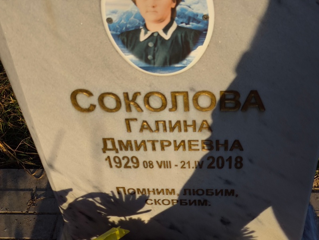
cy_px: 120
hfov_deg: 38.2
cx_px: 160
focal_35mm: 50
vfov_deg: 29.1
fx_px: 461
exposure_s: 1/2027
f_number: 1.7
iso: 50
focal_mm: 4.71
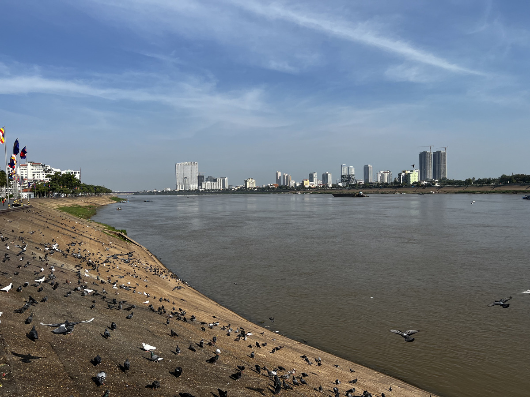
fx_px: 398
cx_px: 265
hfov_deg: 67.3
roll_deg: +1.7
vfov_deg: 53.1
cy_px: 198
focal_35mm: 26
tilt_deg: -1.2
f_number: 1.5
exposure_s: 1/6211
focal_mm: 5.7
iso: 50
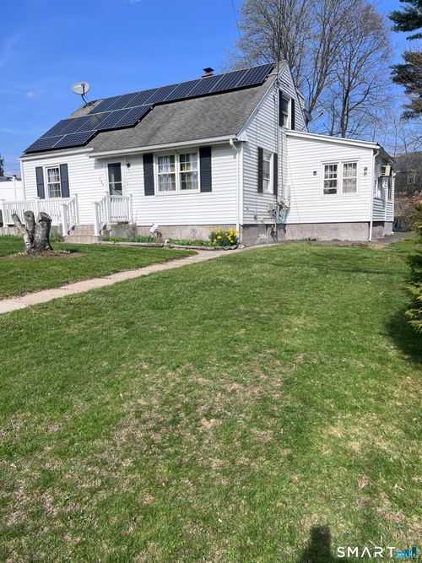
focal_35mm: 26
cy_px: 282
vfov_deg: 67.3
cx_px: 211
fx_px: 423
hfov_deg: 53.0
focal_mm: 5.7
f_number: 1.5
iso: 50
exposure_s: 1/4630
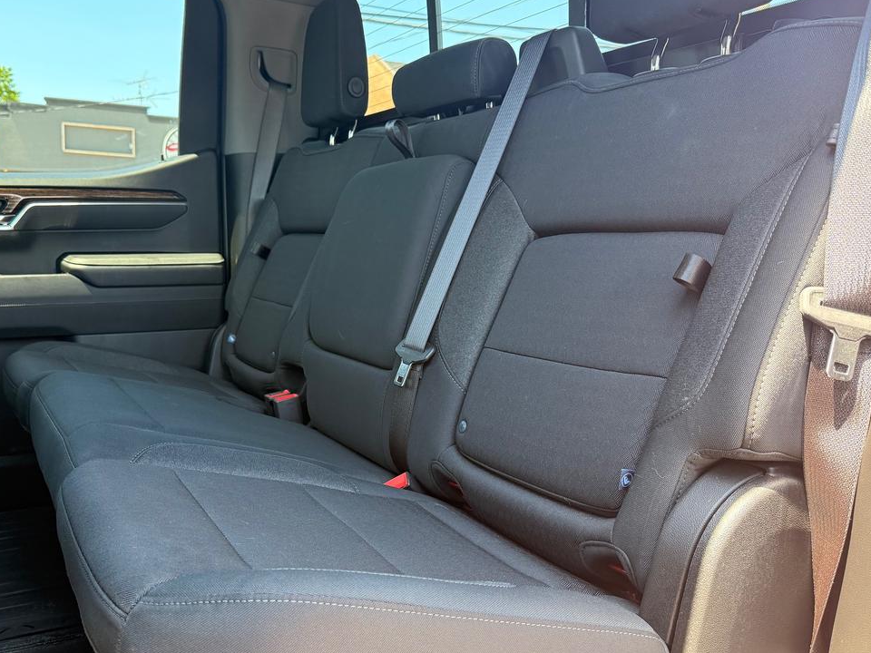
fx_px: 805
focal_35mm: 32
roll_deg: -1.7
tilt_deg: -6.8
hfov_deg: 56.1
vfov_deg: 44.1
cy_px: 366
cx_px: 325
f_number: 1.78
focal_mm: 6.76
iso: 200
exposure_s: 1/200
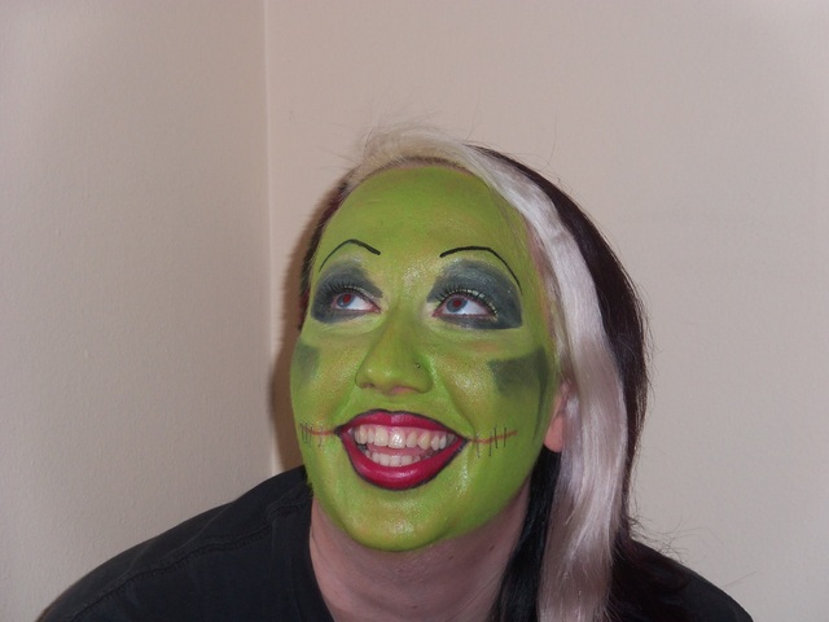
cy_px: 311
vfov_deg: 14.6
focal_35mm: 101
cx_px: 414
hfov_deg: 19.4
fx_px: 2419
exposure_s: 1/100
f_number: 5.3
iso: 100
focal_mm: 17.9
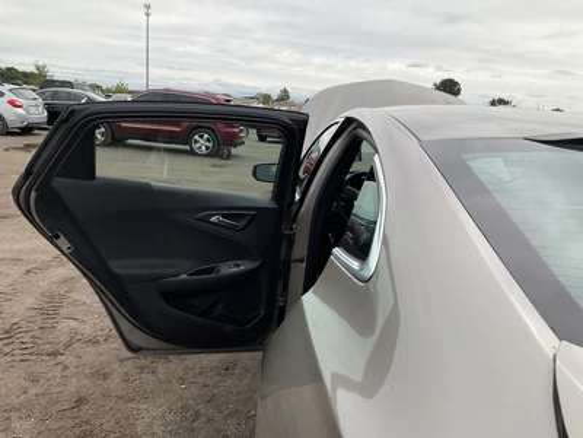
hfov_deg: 61.7
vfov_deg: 48.2
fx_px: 488
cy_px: 219
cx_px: 292
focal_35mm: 29
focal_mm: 3
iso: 25
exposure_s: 1/1534
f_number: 1.8
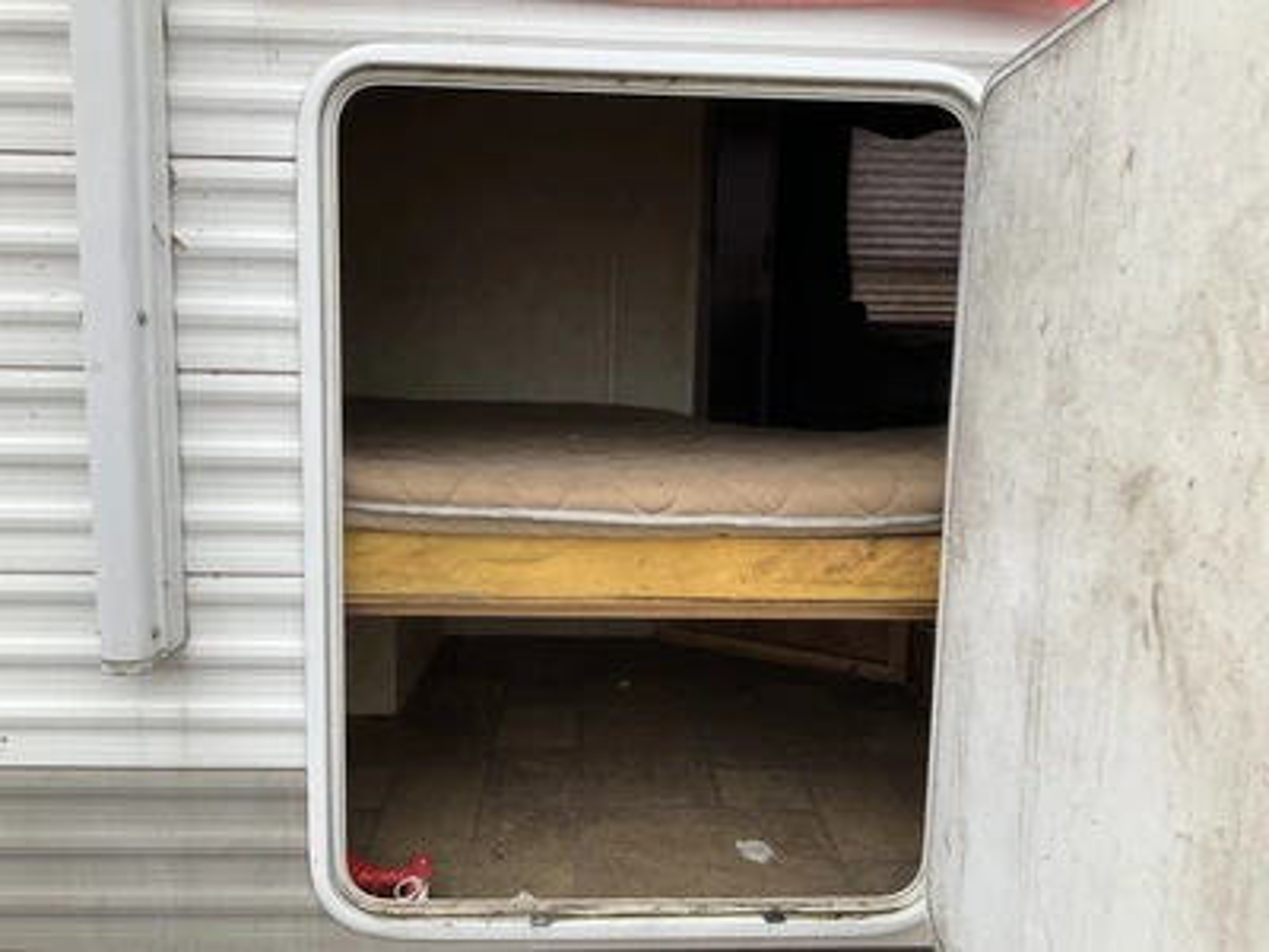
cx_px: 634
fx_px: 1063
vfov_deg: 48.2
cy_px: 476
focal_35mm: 29
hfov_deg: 61.7
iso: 25
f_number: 1.8
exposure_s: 1/370
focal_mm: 3
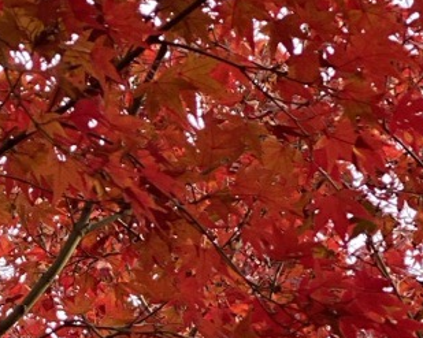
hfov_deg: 7.2
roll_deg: -0.1
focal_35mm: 263
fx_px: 3292
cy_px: 695
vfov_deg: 5.7
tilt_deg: +29.8
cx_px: -268
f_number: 2
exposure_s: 1/159
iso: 20
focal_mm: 6
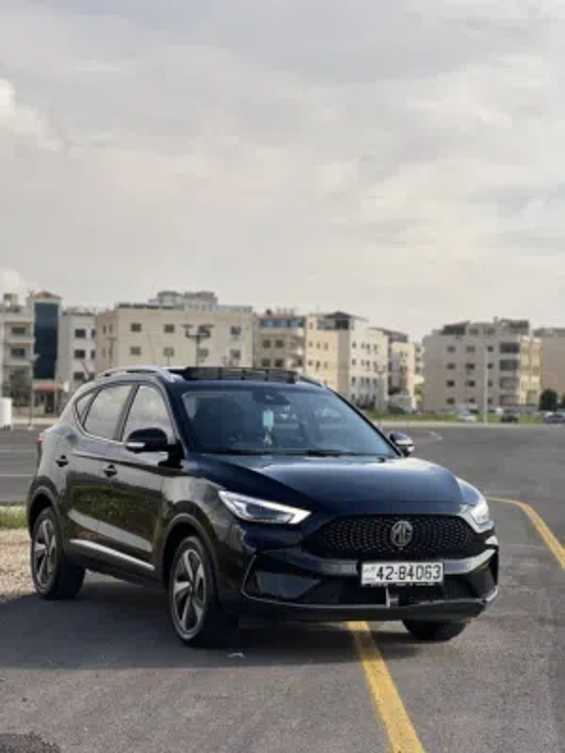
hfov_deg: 19.1
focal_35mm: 77
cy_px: 376
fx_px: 1676
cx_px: 282
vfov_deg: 25.3
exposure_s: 1/919
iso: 32
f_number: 2.8
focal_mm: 9
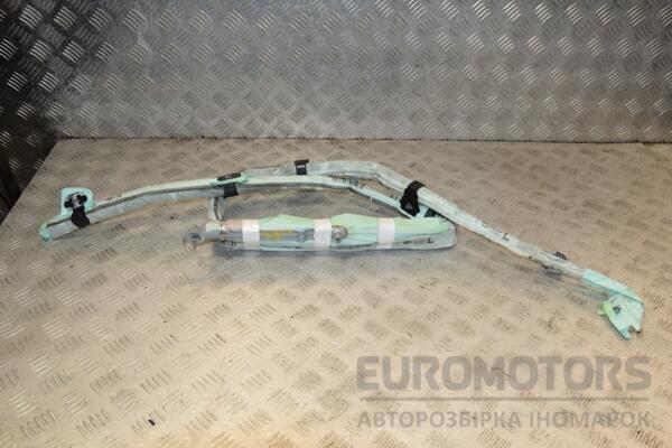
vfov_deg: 40.0
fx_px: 616
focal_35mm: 33
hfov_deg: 57.2
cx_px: 336
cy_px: 224
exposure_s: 1/200
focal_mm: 22
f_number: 9
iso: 800
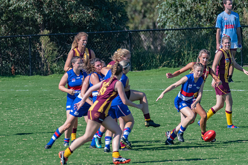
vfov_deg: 1.4
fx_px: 6703
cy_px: 89
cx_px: 115
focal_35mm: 973
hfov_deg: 2.1
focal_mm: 600
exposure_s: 1/2000
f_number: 8
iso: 800
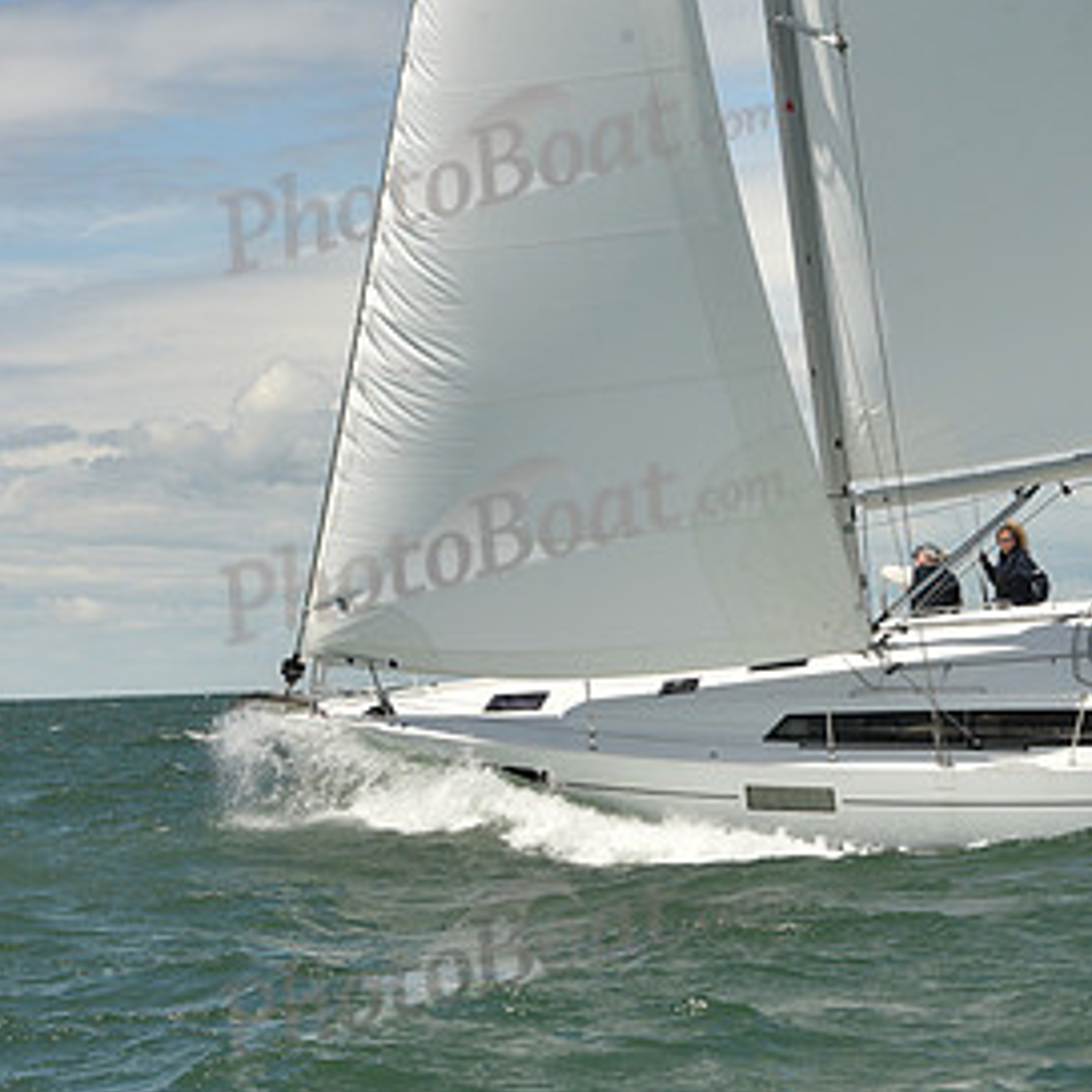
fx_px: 4533
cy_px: 693
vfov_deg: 13.7
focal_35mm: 127
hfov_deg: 13.6
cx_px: 996
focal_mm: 70
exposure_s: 1/800
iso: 320
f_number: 11
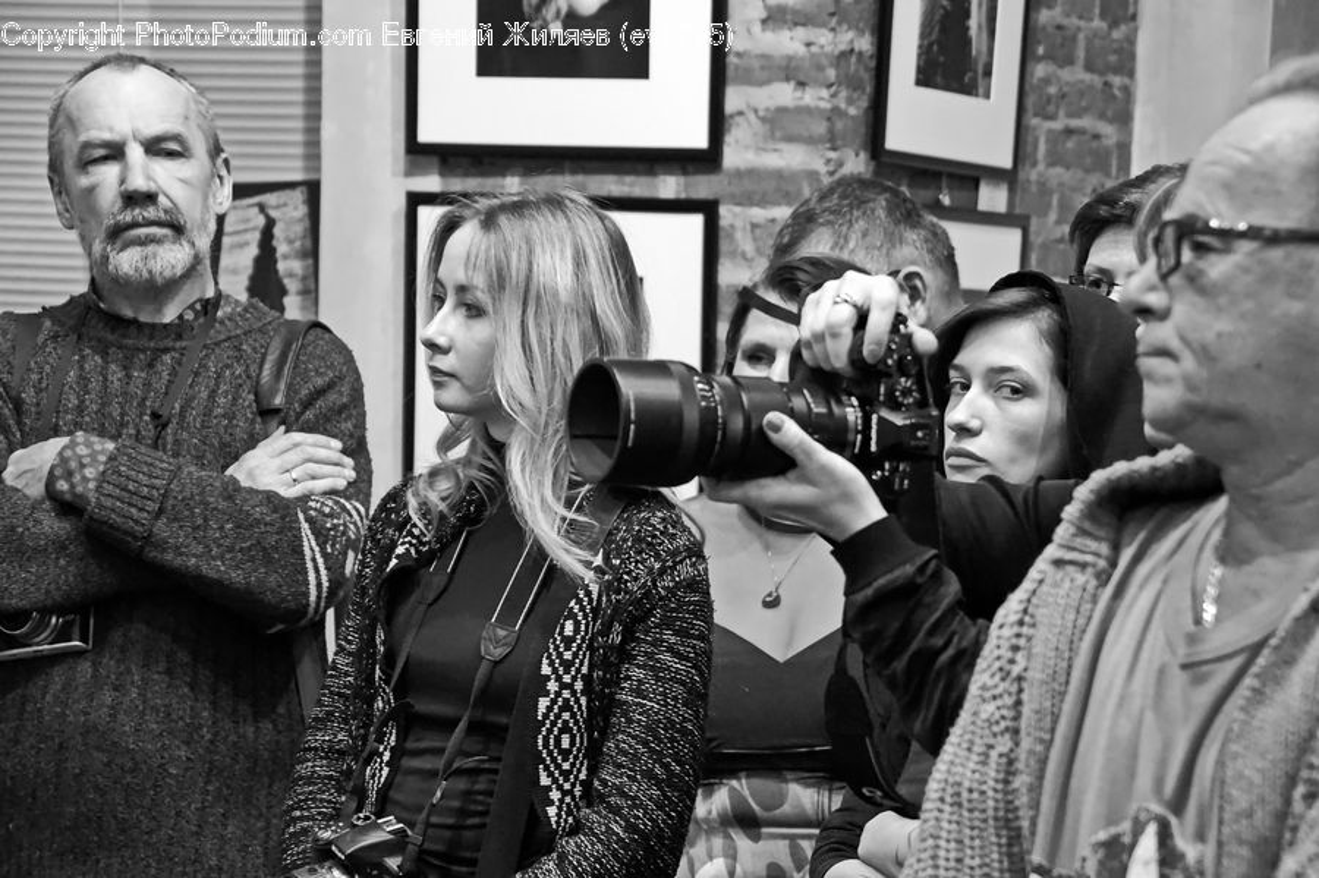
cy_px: 439
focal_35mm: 135
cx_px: 660
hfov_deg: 15.2
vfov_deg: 10.1
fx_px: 4943
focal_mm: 90
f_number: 5.6
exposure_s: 1/40
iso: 3200
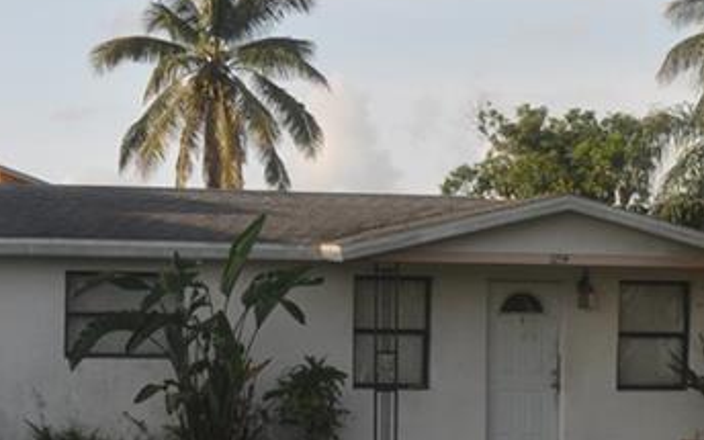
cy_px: 369
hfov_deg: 18.8
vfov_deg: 12.0
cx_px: 82
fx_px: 2091
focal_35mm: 109
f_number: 6.3
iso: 200
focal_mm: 24
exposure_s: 1/200
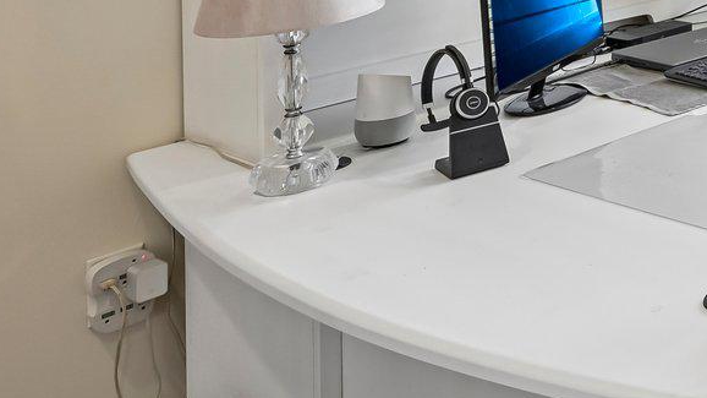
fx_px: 975
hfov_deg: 26.5
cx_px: 1101
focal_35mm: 52
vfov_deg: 20.0
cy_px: -193
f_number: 8
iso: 400
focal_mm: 14
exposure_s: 1/10
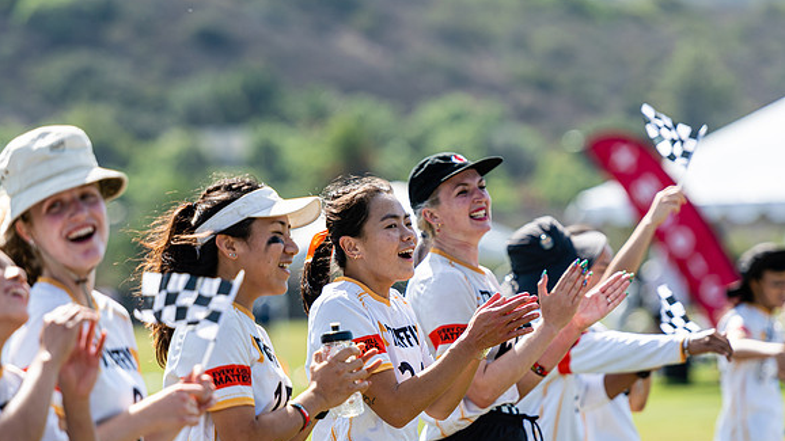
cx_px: 392
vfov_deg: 4.2
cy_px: 254
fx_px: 6077
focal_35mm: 292
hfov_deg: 7.4
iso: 100
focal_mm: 185
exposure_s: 1/800
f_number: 3.2
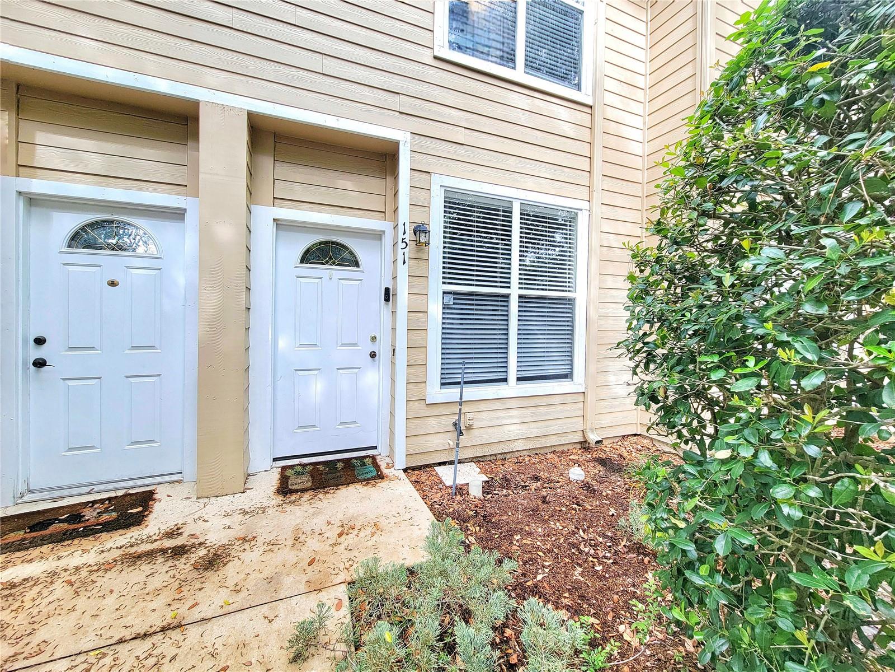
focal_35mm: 13
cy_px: 336
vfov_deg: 89.9
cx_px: 448
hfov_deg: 106.2
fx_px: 336
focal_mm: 2.2
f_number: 2.2
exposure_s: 1/120
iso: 64
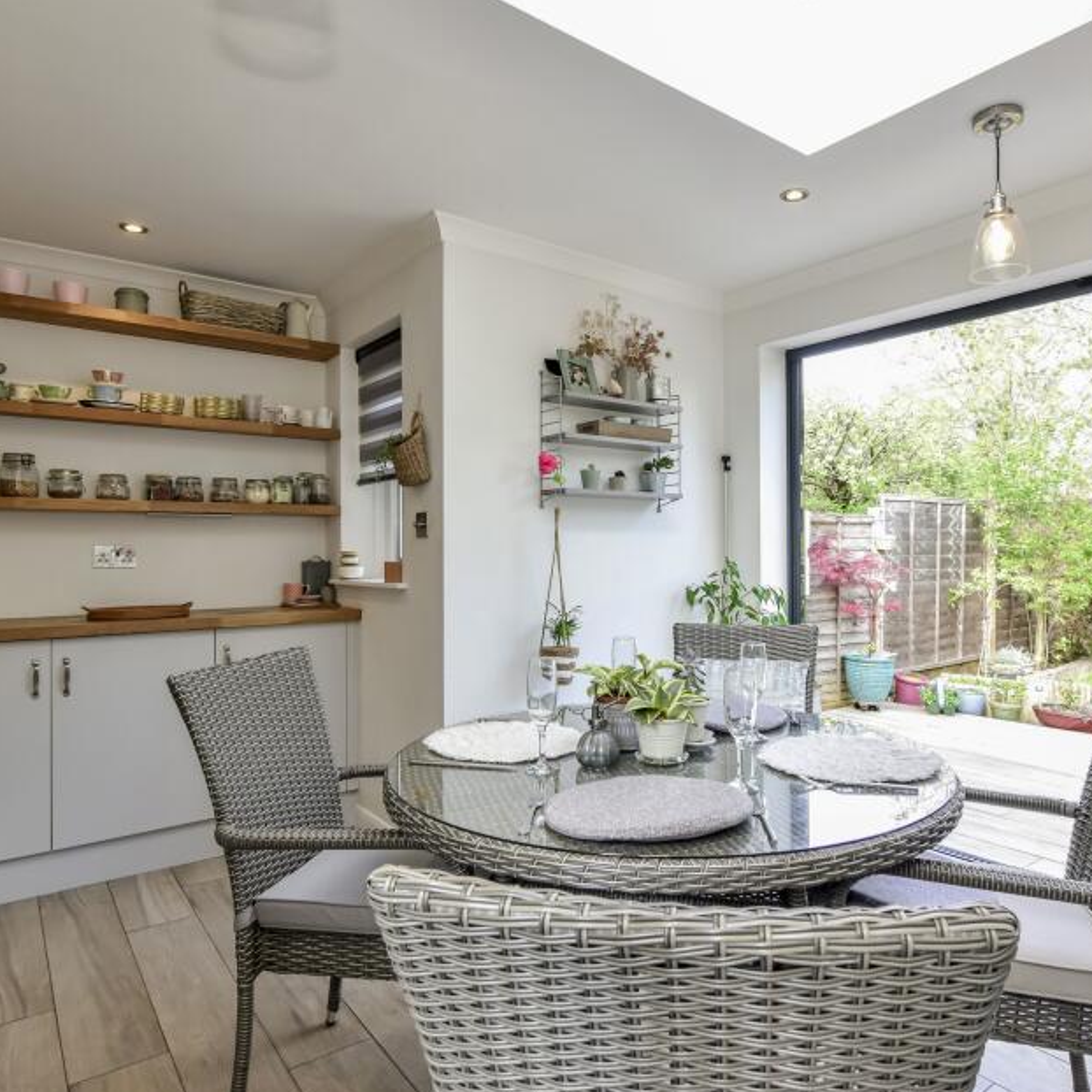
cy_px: 536
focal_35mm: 21
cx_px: 611
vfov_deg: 72.1
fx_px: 749
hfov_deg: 71.9
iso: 640
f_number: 8
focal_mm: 10
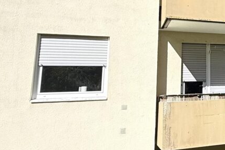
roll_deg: +2.0
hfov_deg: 32.8
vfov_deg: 27.2
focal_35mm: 49
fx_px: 306
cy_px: 39
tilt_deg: +11.6
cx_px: 273
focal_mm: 2.22
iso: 64
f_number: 2.2
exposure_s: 1/1167
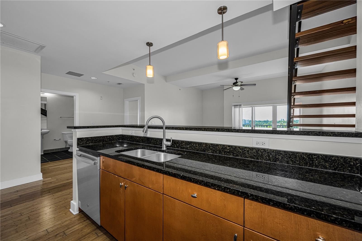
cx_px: 181
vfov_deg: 81.2
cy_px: 120
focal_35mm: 14
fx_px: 141
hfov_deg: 104.3
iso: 200
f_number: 8
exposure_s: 1/60
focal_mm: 14
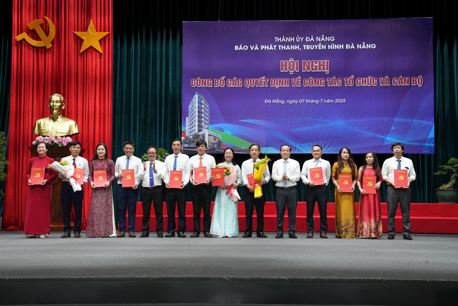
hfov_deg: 41.9
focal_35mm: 47
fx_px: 598
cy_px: 153
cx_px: 229
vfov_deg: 28.7
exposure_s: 1/50
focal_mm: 47
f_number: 5
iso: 3200
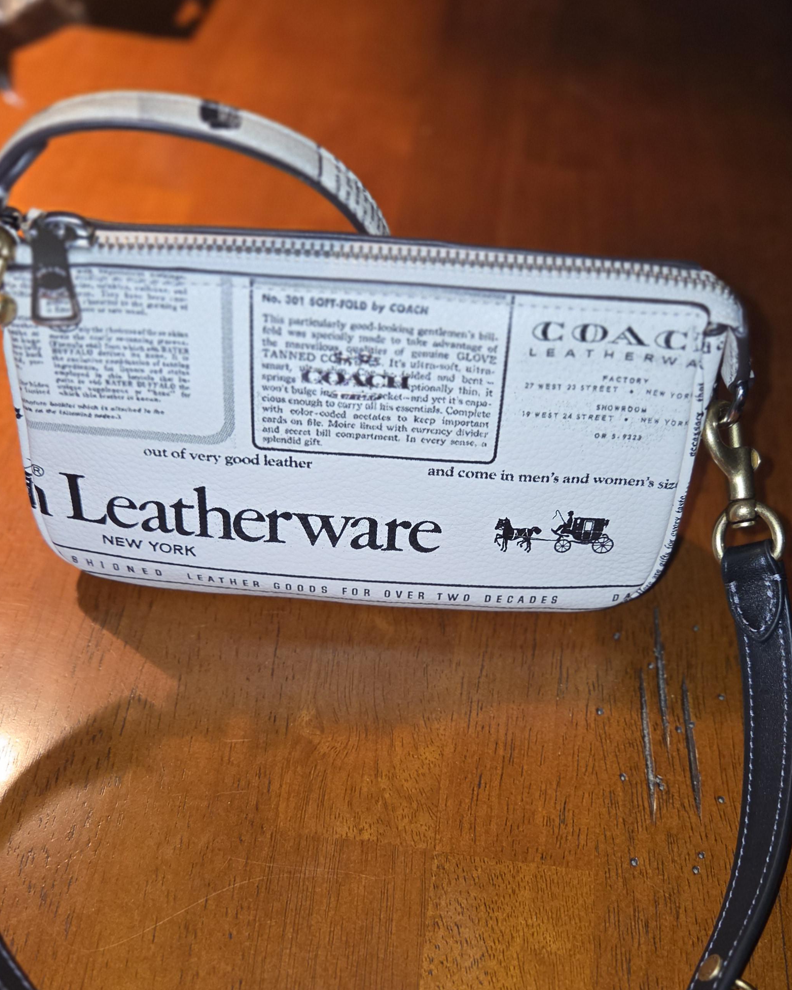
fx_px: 1025
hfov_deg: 42.2
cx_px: 402
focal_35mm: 35
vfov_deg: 51.0
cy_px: 622
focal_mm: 5.4
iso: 320
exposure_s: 1/120
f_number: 1.8
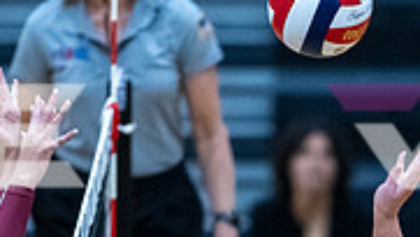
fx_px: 11442
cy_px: 587
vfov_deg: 1.2
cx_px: 533
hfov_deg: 2.1
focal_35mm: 1027
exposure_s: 1/1600
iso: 3200
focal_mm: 200
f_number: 2
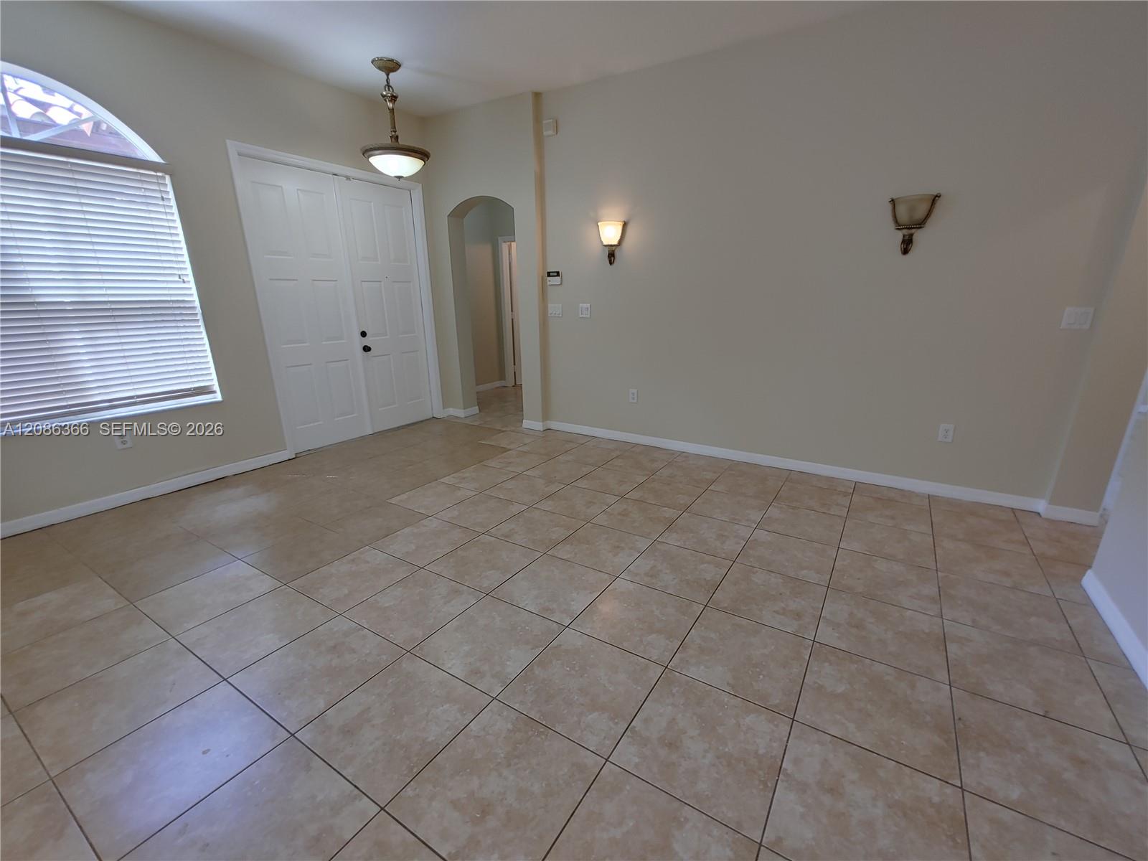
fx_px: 497
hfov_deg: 98.2
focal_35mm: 15
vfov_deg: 81.7
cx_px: 574
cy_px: 430
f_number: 1.9
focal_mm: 1.78
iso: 100
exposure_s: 1/24
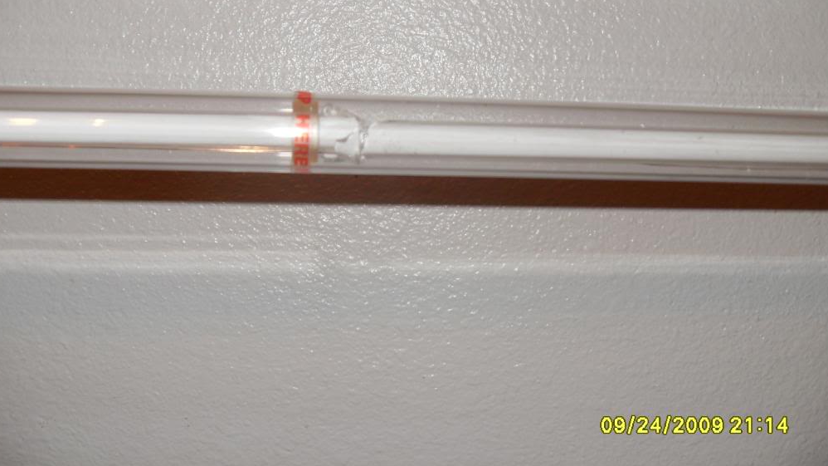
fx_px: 834
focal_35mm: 38
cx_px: 414
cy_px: 169
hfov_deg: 52.8
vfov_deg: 31.0
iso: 100
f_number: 2.8
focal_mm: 6.3
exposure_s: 1/45
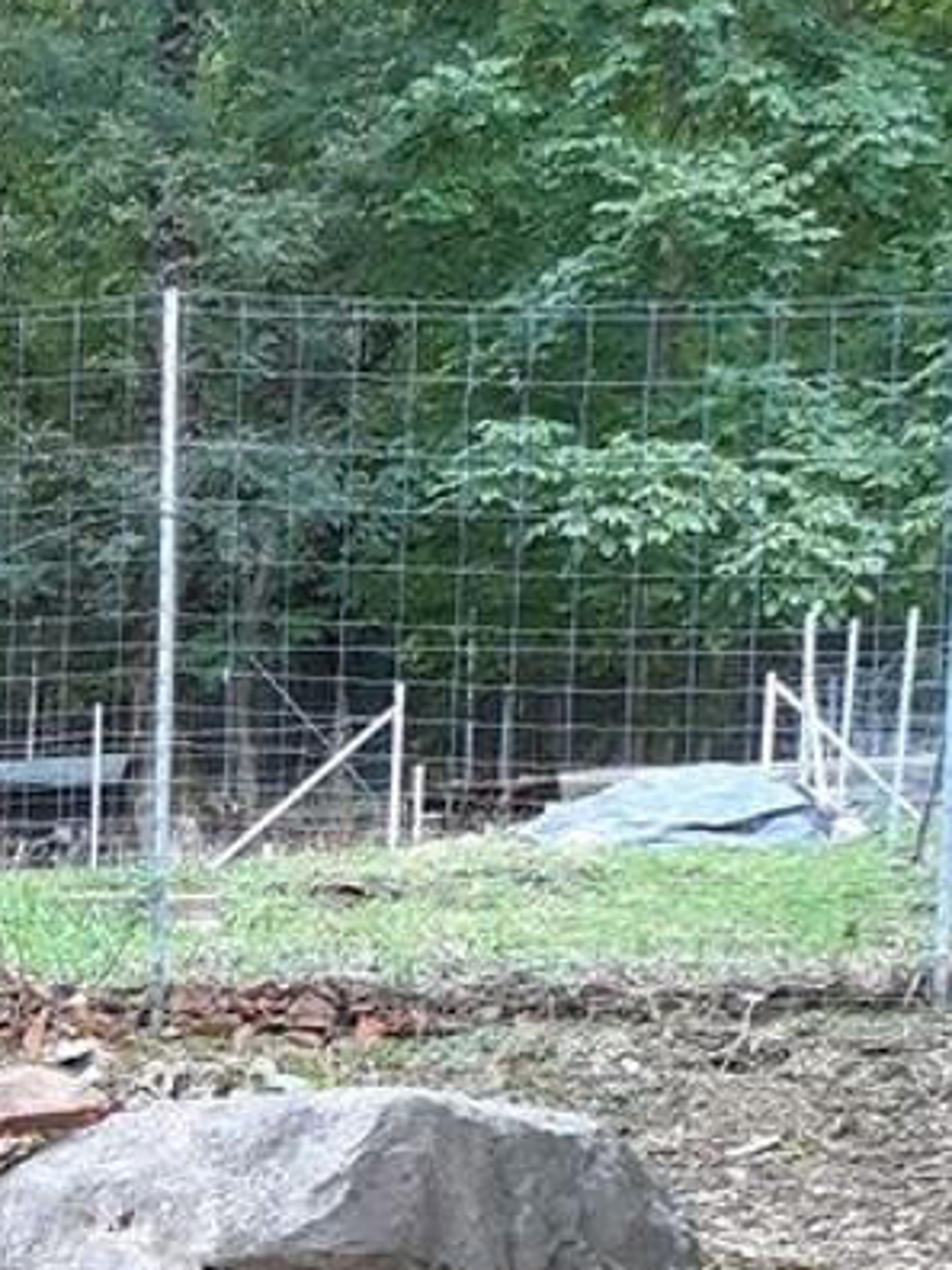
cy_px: 1634
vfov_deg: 19.9
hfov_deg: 14.8
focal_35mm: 91
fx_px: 3337
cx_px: -571
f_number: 1.9
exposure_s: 1/100
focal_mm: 3.6
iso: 64
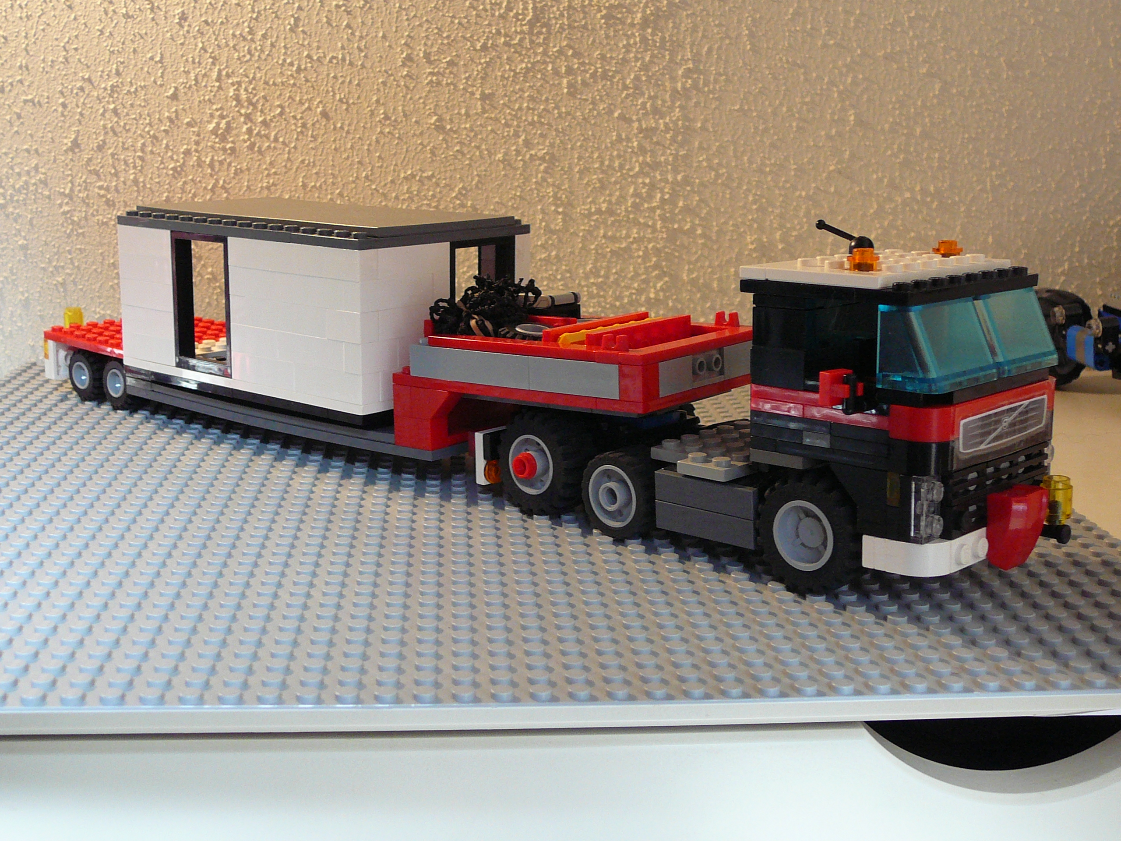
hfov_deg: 42.1
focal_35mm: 45
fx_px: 1457
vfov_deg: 32.2
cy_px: 420
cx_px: 560
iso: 200
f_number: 3.2
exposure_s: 1/30
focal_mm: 6.7
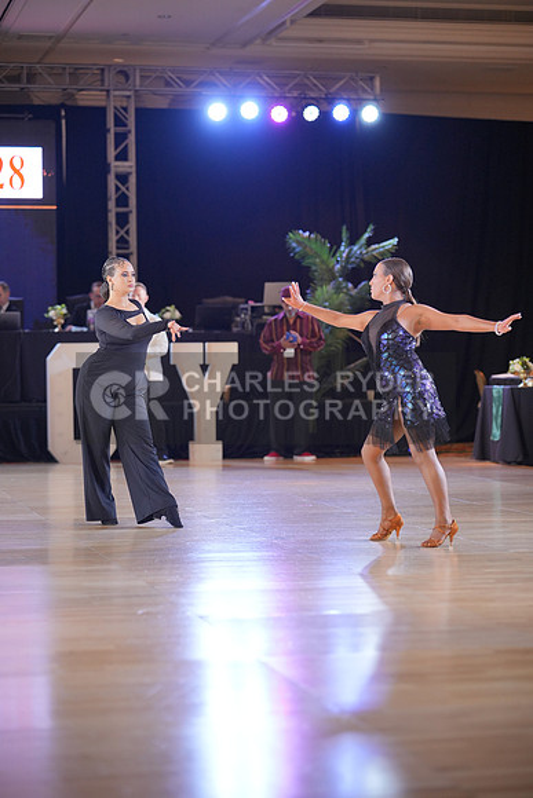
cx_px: 266
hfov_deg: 16.5
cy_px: 399
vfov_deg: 24.5
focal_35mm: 83
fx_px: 1842
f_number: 2
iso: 1250
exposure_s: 1/500
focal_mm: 83
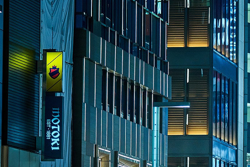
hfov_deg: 7.1
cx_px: 264
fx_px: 2008
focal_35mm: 289
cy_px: 98
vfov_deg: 4.8
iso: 800
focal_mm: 122
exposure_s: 1/250
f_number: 2.8
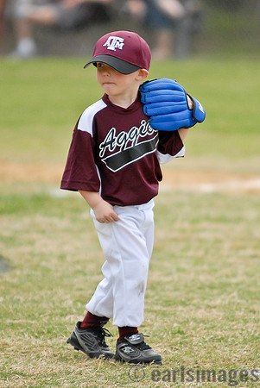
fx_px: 3242
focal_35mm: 300
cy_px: 194
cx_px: 130
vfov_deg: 6.9
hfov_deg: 4.6
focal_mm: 200
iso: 800
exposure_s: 1/6400
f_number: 2.8
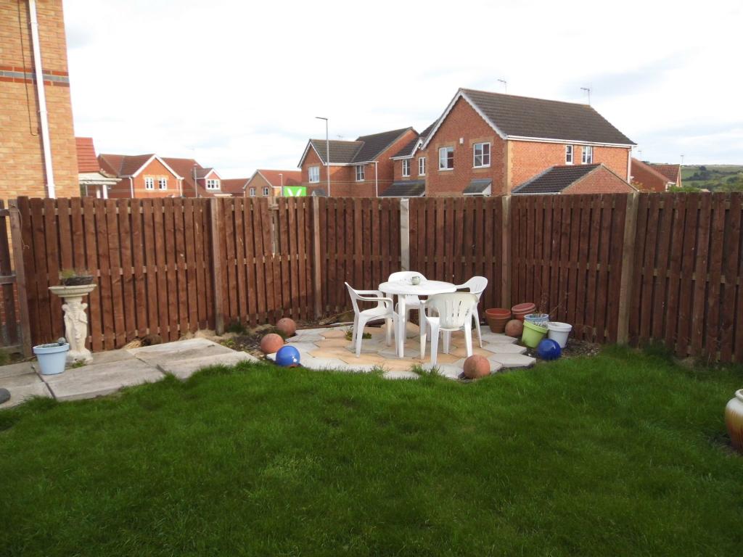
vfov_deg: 54.9
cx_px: 372
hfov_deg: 69.4
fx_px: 537
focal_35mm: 25
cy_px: 278
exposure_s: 1/320
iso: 100
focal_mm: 4.5
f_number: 3
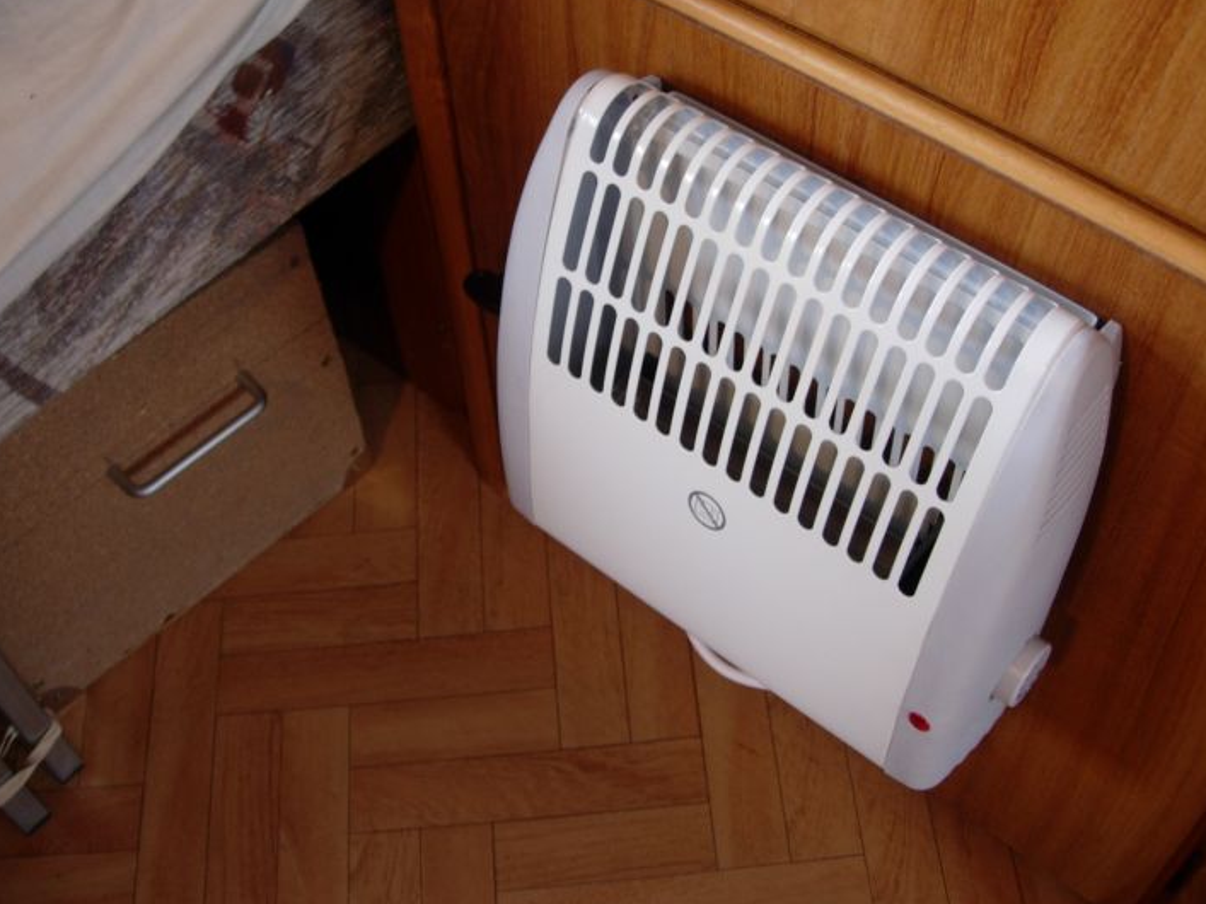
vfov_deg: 33.6
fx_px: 1498
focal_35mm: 43
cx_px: 619
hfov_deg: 43.9
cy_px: 409
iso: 64
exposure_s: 1/7.5
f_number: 2.8
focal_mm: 7.8
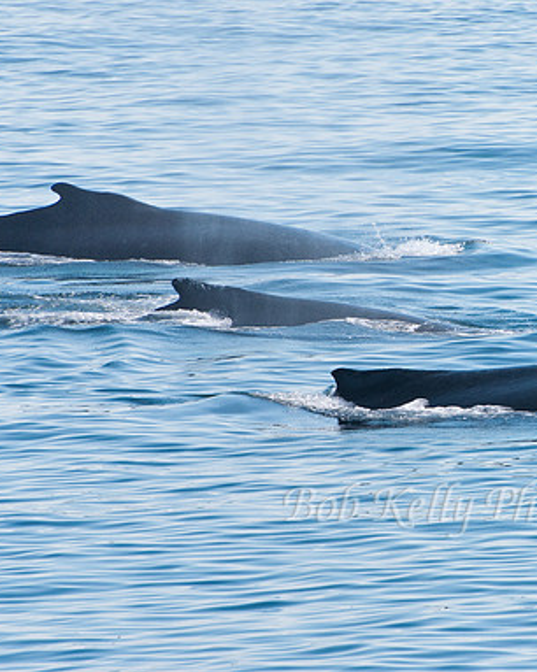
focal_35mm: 639
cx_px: 497
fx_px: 12705
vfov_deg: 3.0
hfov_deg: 2.4
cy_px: 336
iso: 400
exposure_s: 1/250
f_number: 9.5
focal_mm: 300
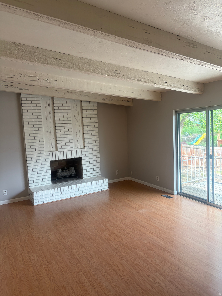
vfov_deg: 67.3
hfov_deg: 53.1
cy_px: 148
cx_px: 111
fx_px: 222
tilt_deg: -4.2
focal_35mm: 26
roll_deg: +2.7
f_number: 1.6
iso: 80
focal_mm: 5.96
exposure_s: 1/165
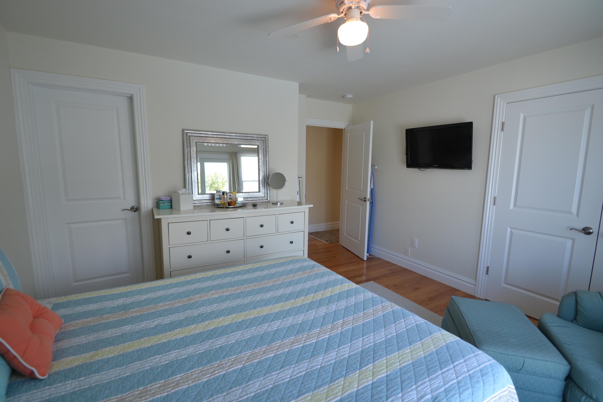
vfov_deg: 77.3
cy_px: 201
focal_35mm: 15
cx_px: 302
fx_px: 251
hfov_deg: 100.4
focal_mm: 10
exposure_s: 1/100
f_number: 5
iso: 400
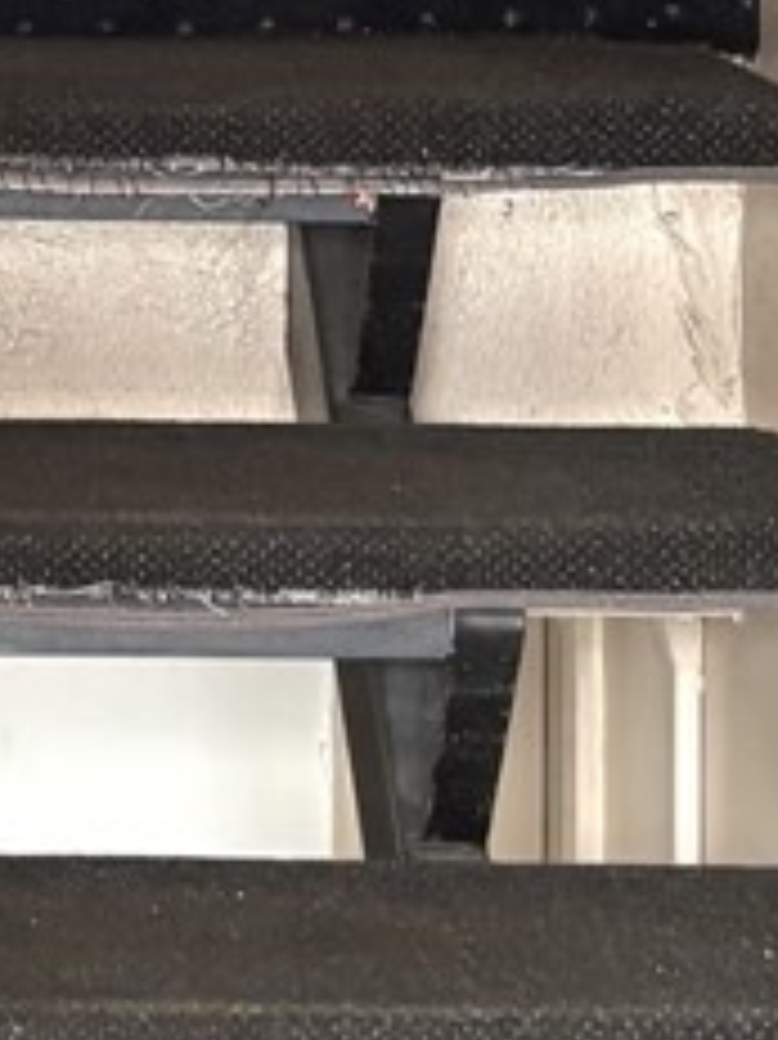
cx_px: -544
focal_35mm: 173
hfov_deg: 8.3
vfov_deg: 11.2
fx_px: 5189
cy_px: -189
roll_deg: +0.3
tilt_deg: -2.0
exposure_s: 1/60
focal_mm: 5.96
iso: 80
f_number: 1.6
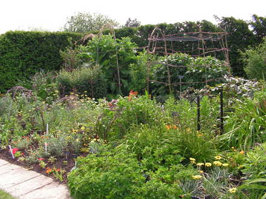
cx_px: 133
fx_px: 277
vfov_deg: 39.7
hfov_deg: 51.4
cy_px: 100
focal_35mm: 36
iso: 64
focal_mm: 6
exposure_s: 1/160
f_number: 4.8
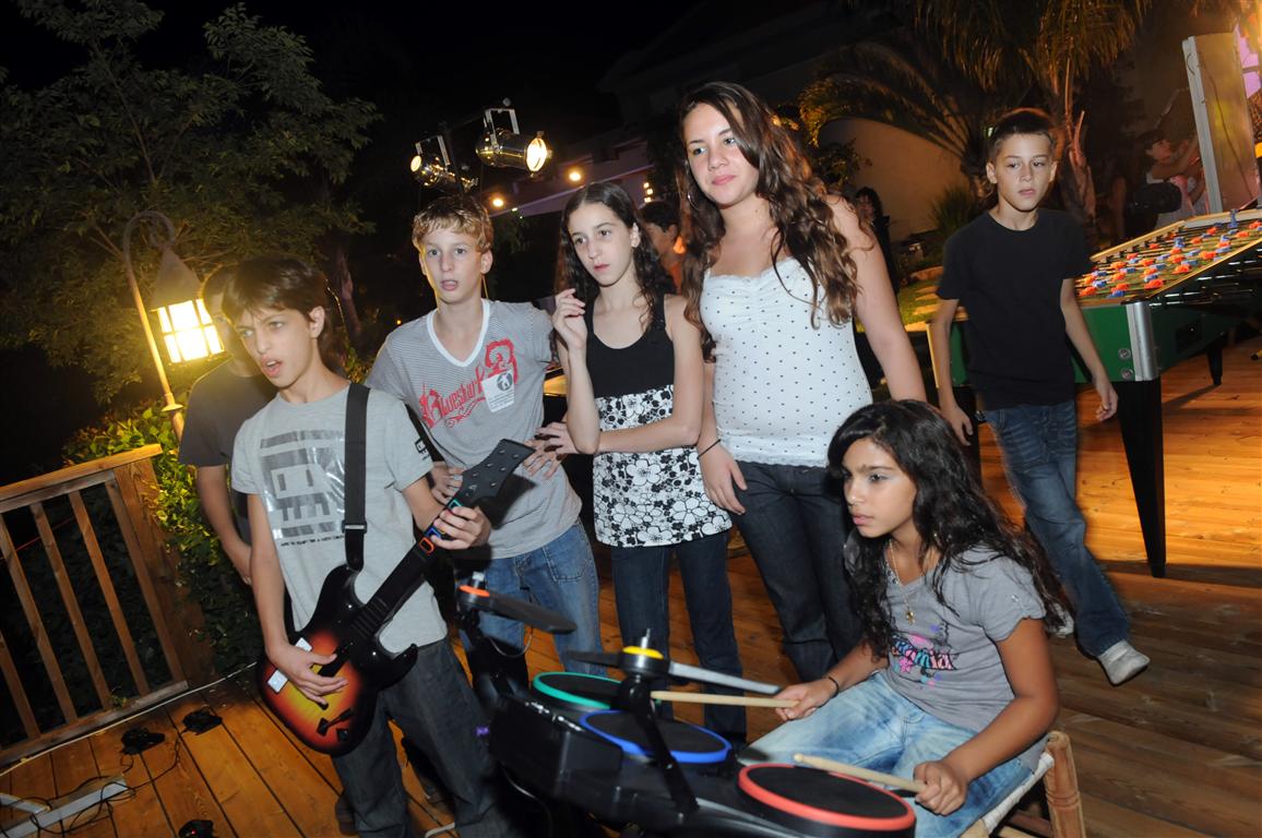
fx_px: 893
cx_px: 631
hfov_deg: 70.5
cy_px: 419
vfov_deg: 50.3
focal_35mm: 26
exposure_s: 1/25
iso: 800
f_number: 3.5
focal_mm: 17
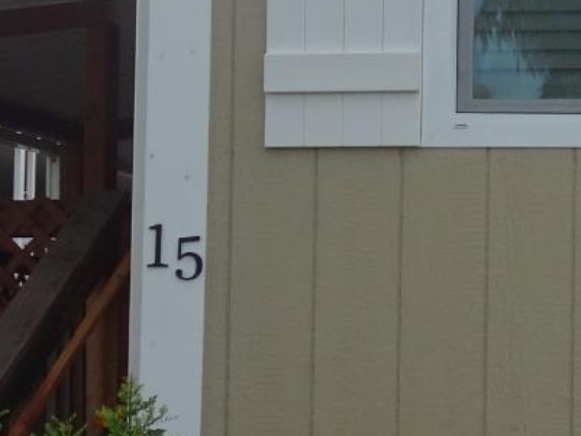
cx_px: 793
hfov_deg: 8.9
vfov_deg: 6.8
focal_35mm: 217
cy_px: 101
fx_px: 3643
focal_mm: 9.87
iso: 80
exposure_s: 1/100
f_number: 4.5
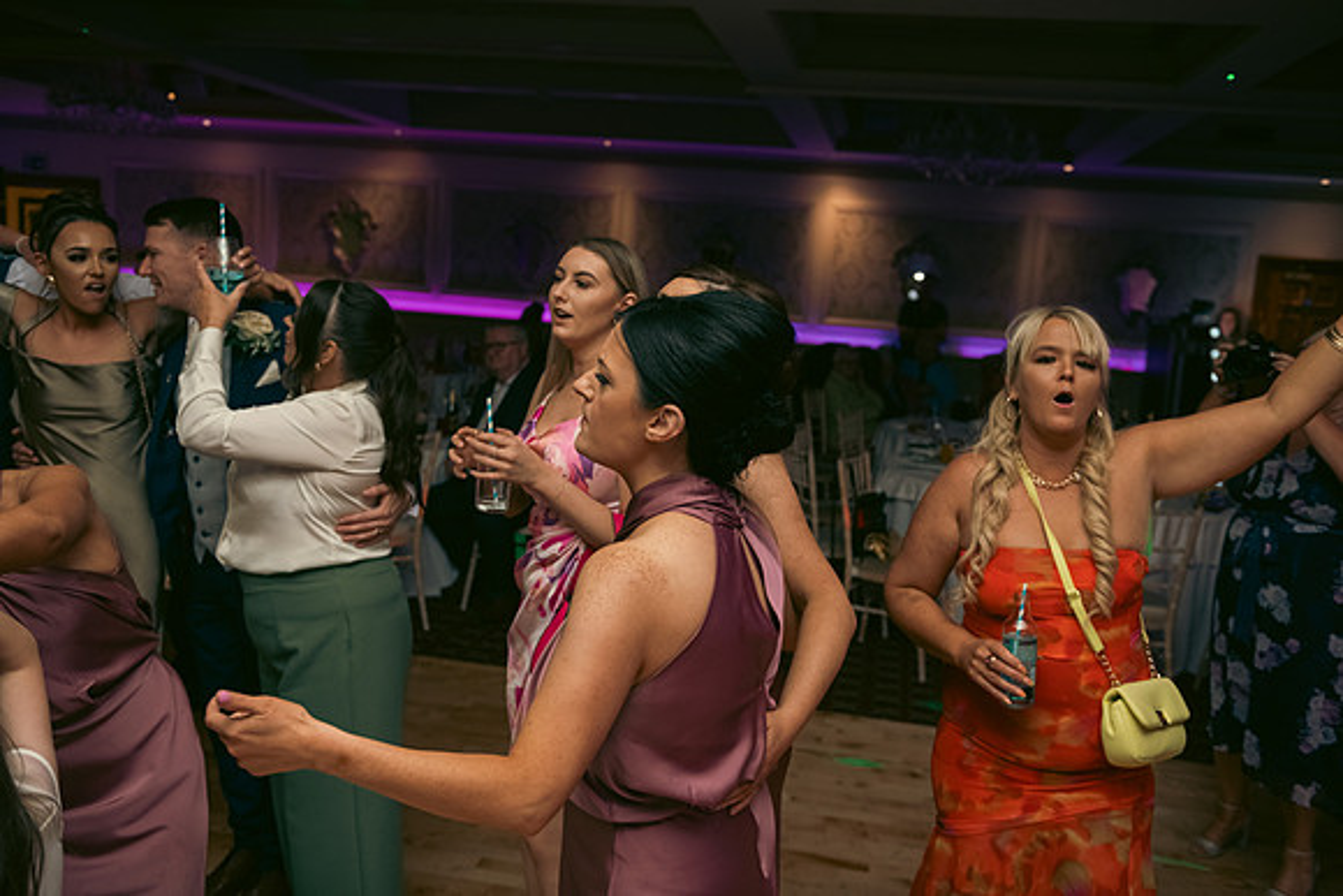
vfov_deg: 41.1
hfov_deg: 58.7
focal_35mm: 32
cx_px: 672
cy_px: 448
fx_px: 1194
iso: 800
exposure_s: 1/160
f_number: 3.5
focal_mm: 32
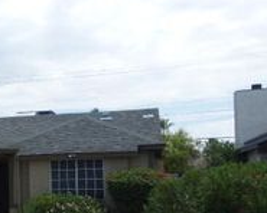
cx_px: -88
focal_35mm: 66
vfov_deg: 22.9
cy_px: 160
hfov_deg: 24.7
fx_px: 522
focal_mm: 4.3
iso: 100
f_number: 4
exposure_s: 1/800
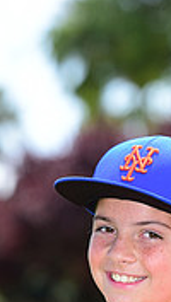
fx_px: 4403
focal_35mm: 548
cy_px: 423
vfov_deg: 3.9
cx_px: 153
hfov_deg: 2.2
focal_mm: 160
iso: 125
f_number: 4.5
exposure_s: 1/320
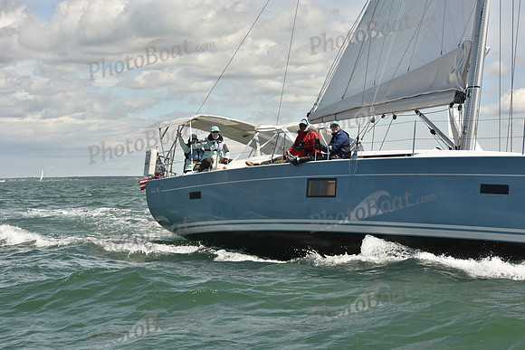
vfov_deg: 16.1
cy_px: 175
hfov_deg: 23.9
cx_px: 262
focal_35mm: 85
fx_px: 1240
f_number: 11
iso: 320
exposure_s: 1/800
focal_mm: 85
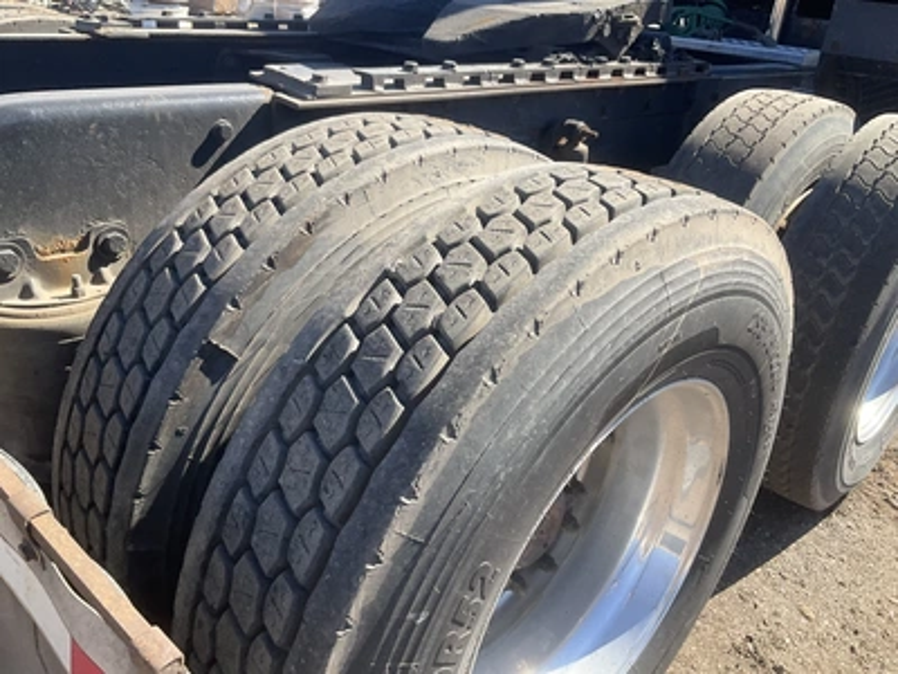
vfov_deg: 48.2
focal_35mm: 29
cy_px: 337
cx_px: 449
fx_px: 752
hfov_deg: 61.7
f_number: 1.8
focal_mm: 3
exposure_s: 1/519
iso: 25
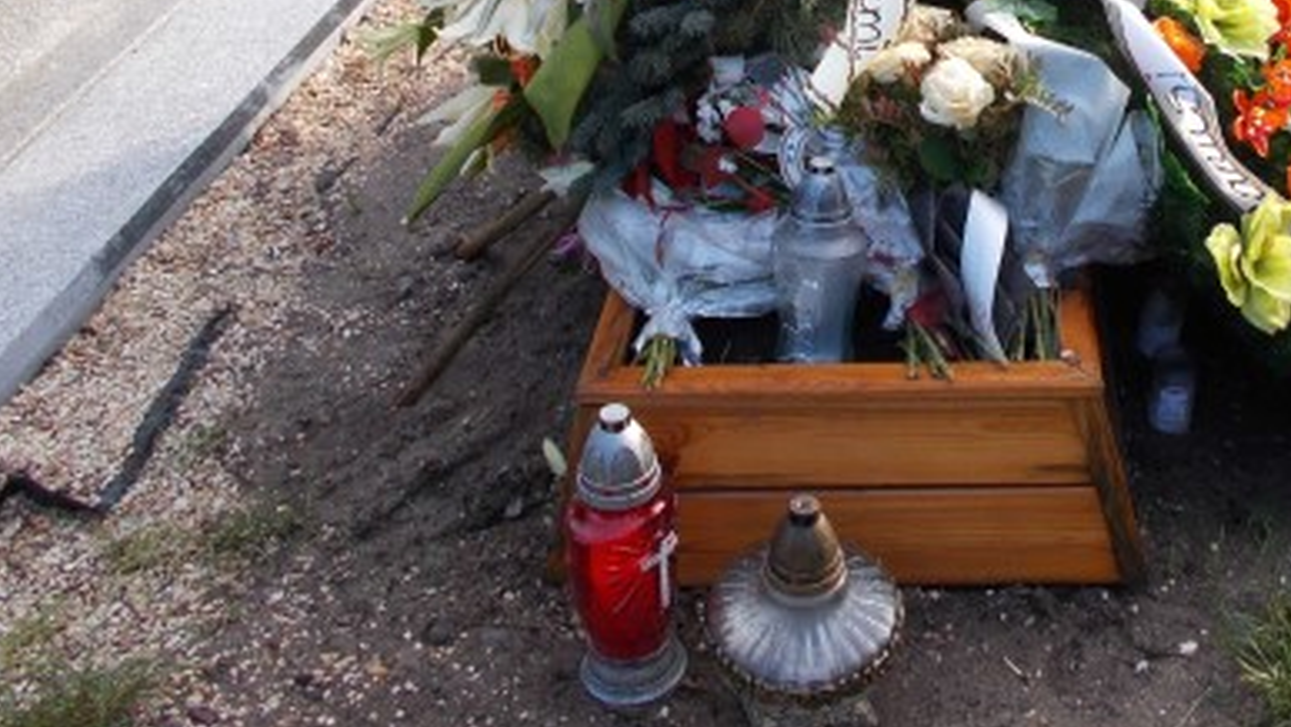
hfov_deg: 38.0
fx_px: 1849
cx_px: 867
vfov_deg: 21.3
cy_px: -47
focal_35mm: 54
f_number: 3.4
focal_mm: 5.3
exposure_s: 1/160
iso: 80
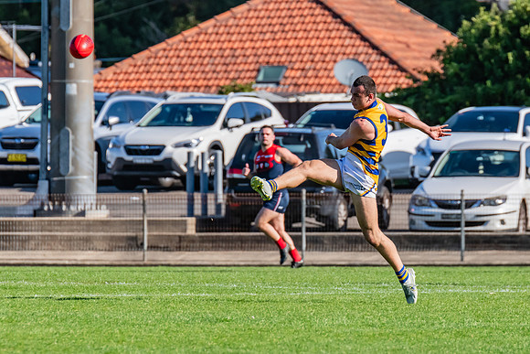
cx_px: 380
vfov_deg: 2.0
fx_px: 10185
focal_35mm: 692
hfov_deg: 3.0
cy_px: 183
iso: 800
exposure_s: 1/1600
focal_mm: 420
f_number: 9
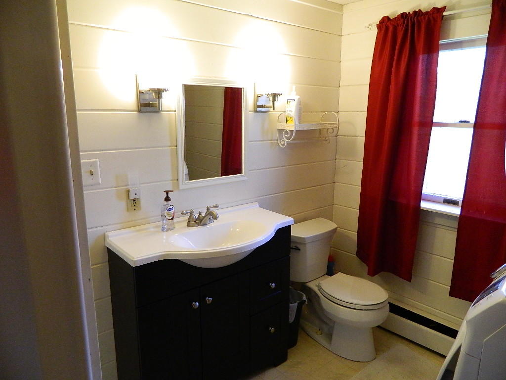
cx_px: 253
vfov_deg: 54.9
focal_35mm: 25
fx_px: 365
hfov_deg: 69.4
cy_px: 190
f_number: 3.1
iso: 400
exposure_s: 1/50
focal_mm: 4.5
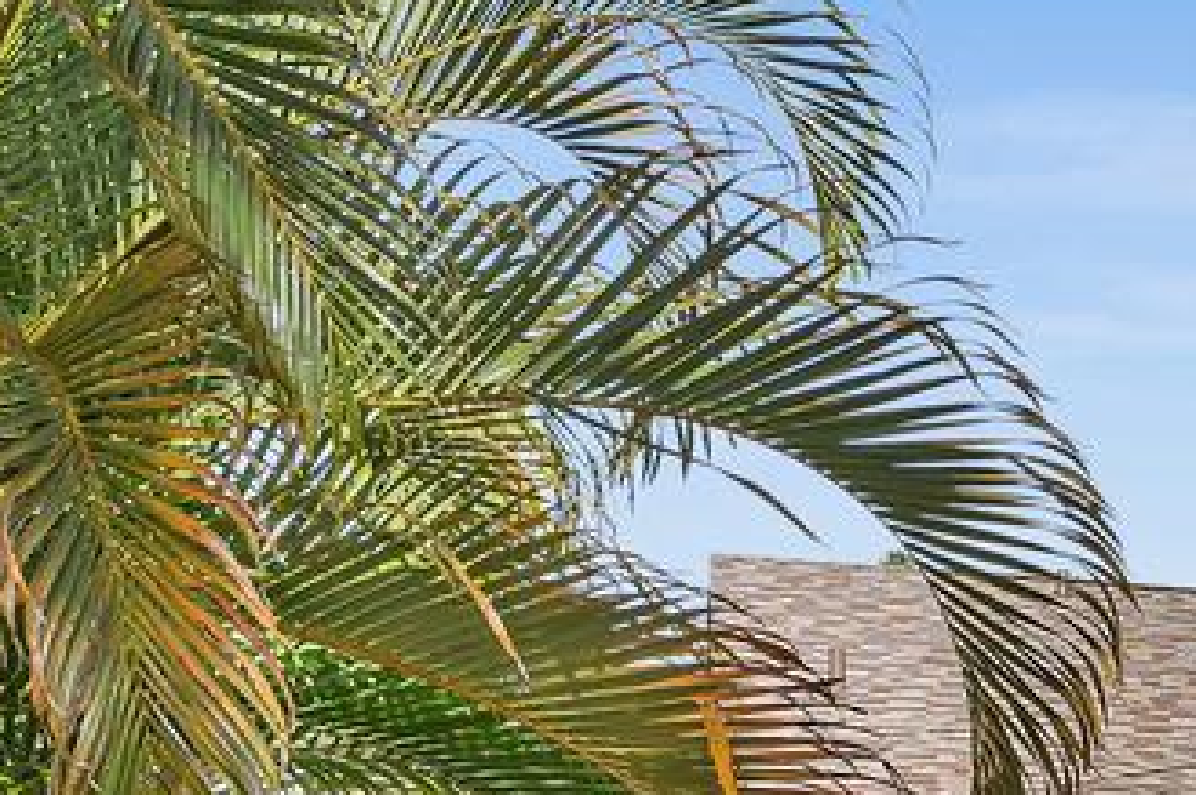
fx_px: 4215
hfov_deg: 13.3
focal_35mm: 127
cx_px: 2560
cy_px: 1245
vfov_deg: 10.4
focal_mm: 26
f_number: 8
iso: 200
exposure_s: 1/400
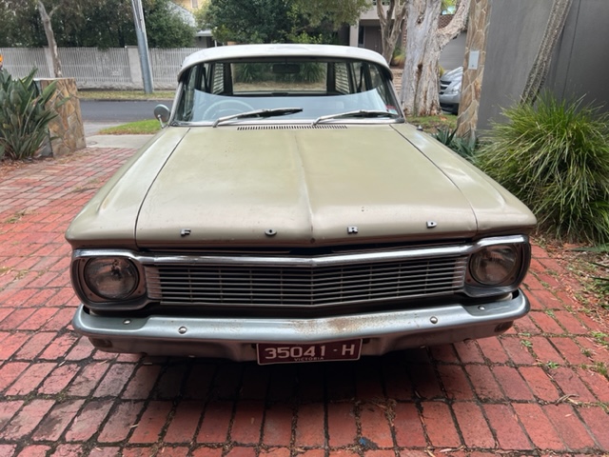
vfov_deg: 53.1
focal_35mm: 26
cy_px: 228
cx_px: 304
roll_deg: +0.4
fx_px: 457
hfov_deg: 67.3
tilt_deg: -19.5
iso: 50
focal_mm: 5.7
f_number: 1.5
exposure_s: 1/1326
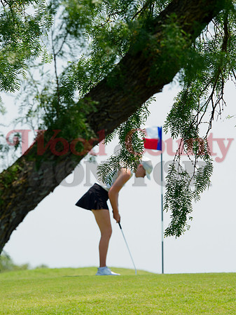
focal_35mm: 300
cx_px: 118
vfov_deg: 6.6
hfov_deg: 5.0
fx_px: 2730
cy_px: 158
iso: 100
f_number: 4
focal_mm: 150
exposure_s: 1/500
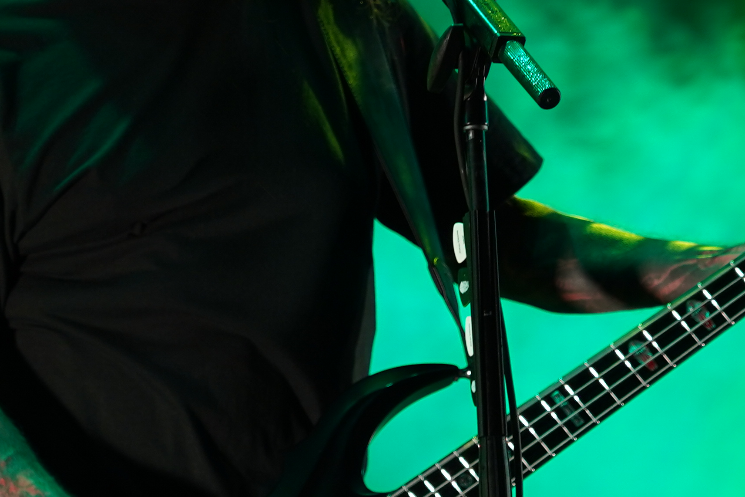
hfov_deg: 5.6
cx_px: 401
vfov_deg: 3.7
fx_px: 7614
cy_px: 168
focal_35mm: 368
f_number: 4
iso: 320
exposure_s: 1/125
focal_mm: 105
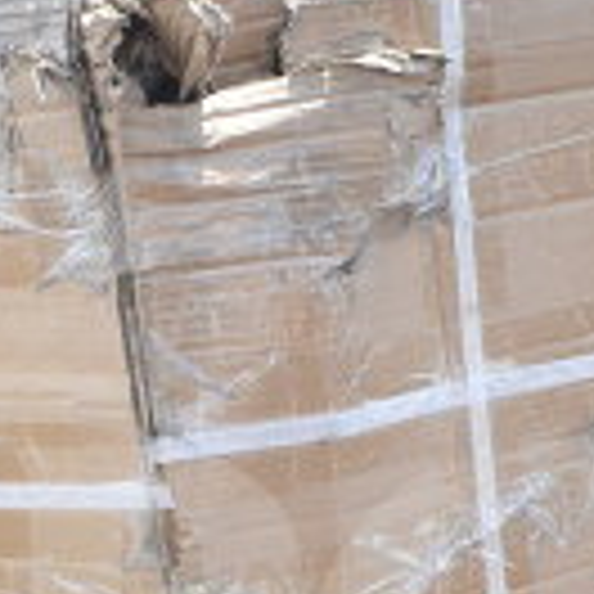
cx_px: 414
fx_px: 3610
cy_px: 803
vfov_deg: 9.2
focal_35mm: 186
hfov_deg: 9.4
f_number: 5.6
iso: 200
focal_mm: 21
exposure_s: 1/320
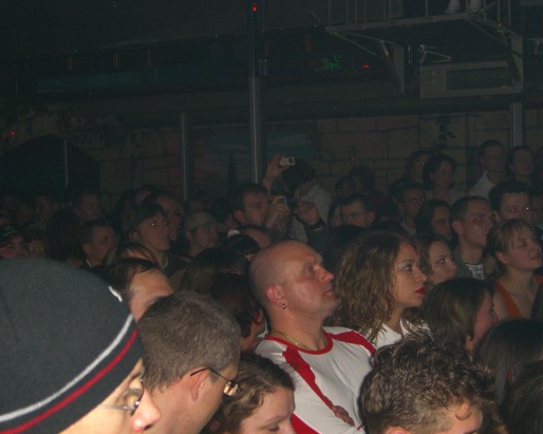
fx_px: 1044
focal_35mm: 65
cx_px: 297
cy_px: 216
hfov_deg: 29.1
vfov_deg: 23.5
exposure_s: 1/60
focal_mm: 11.8
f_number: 3.6
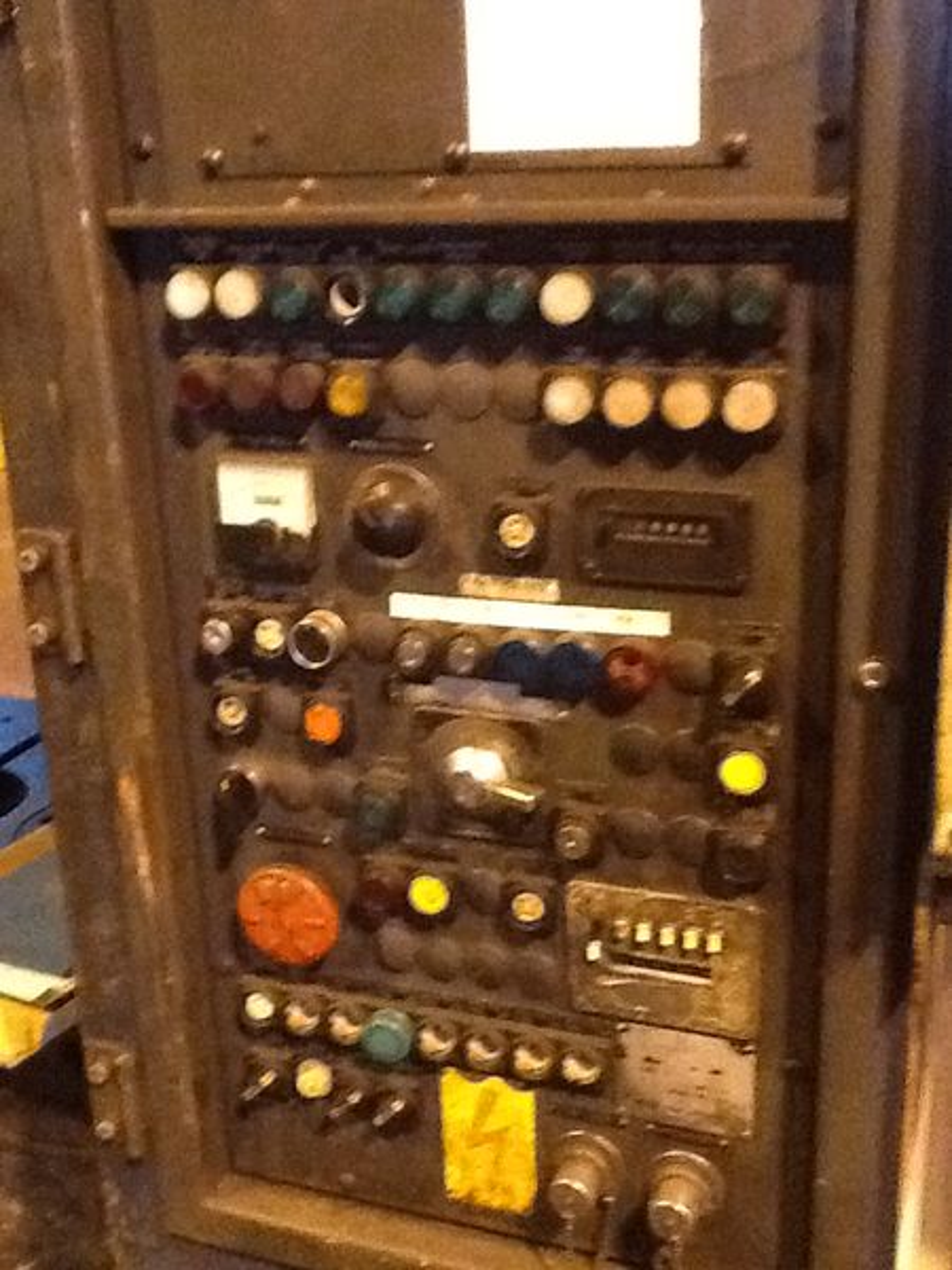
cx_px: 476
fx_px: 1613
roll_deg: +1.3
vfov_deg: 42.9
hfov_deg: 32.9
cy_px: 635
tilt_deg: -22.8
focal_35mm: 44
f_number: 2.4
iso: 640
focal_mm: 2.03
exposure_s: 1/15
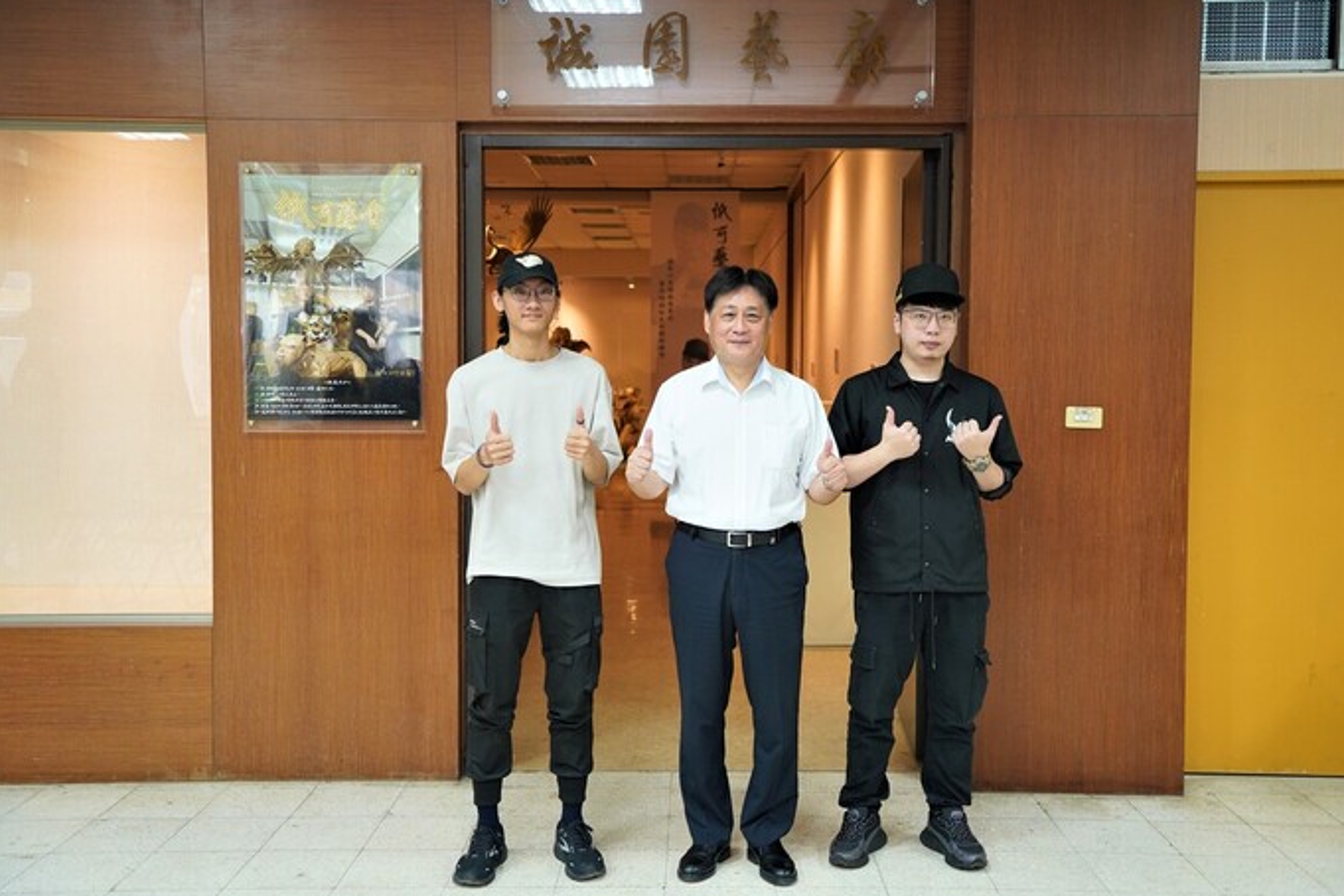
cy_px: 439
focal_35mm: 37
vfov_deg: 35.9
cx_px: 683
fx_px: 1381
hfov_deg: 51.9
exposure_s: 1/160
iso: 1250
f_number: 3.2
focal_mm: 36
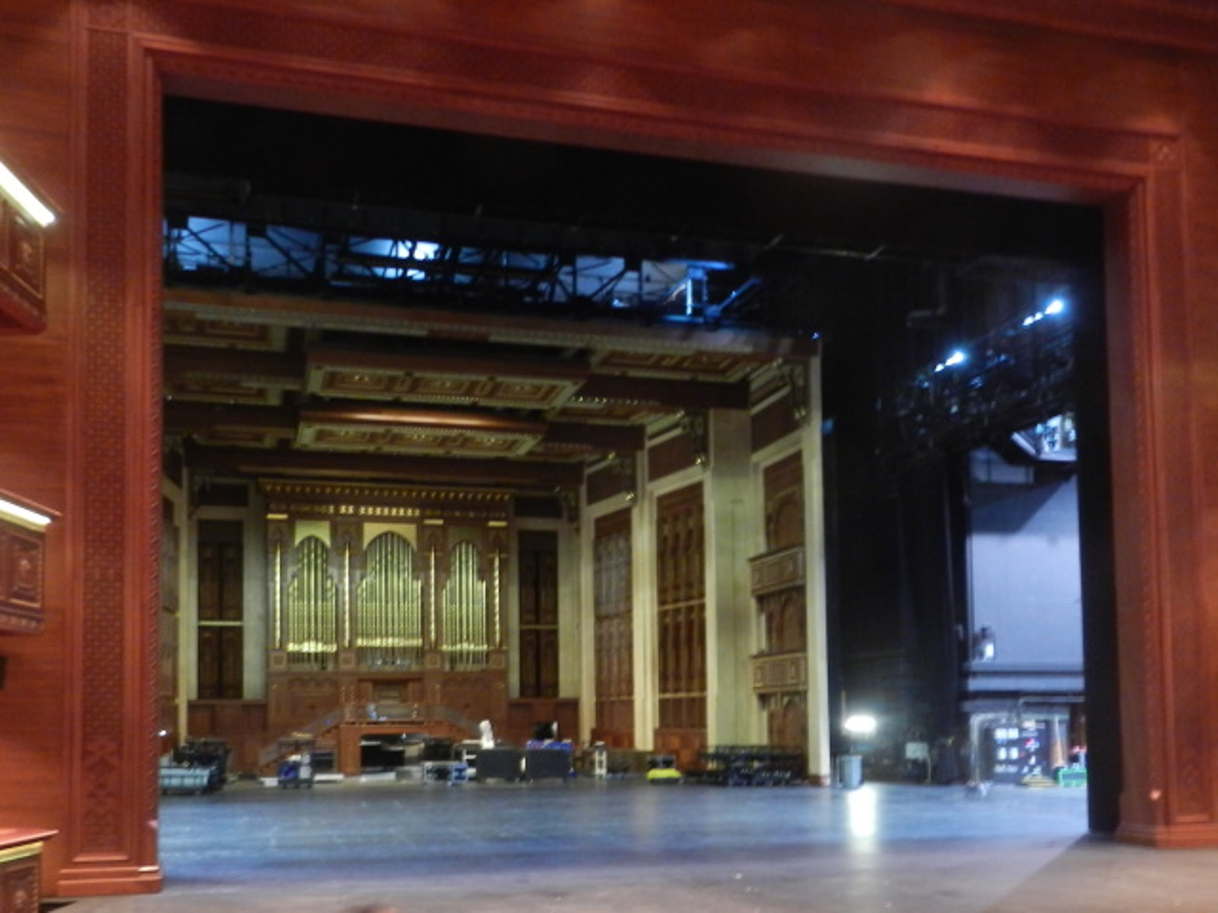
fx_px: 809
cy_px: 456
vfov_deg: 58.9
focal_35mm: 23
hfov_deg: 73.9
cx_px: 609
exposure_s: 1/2
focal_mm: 4
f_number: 3.4
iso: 400
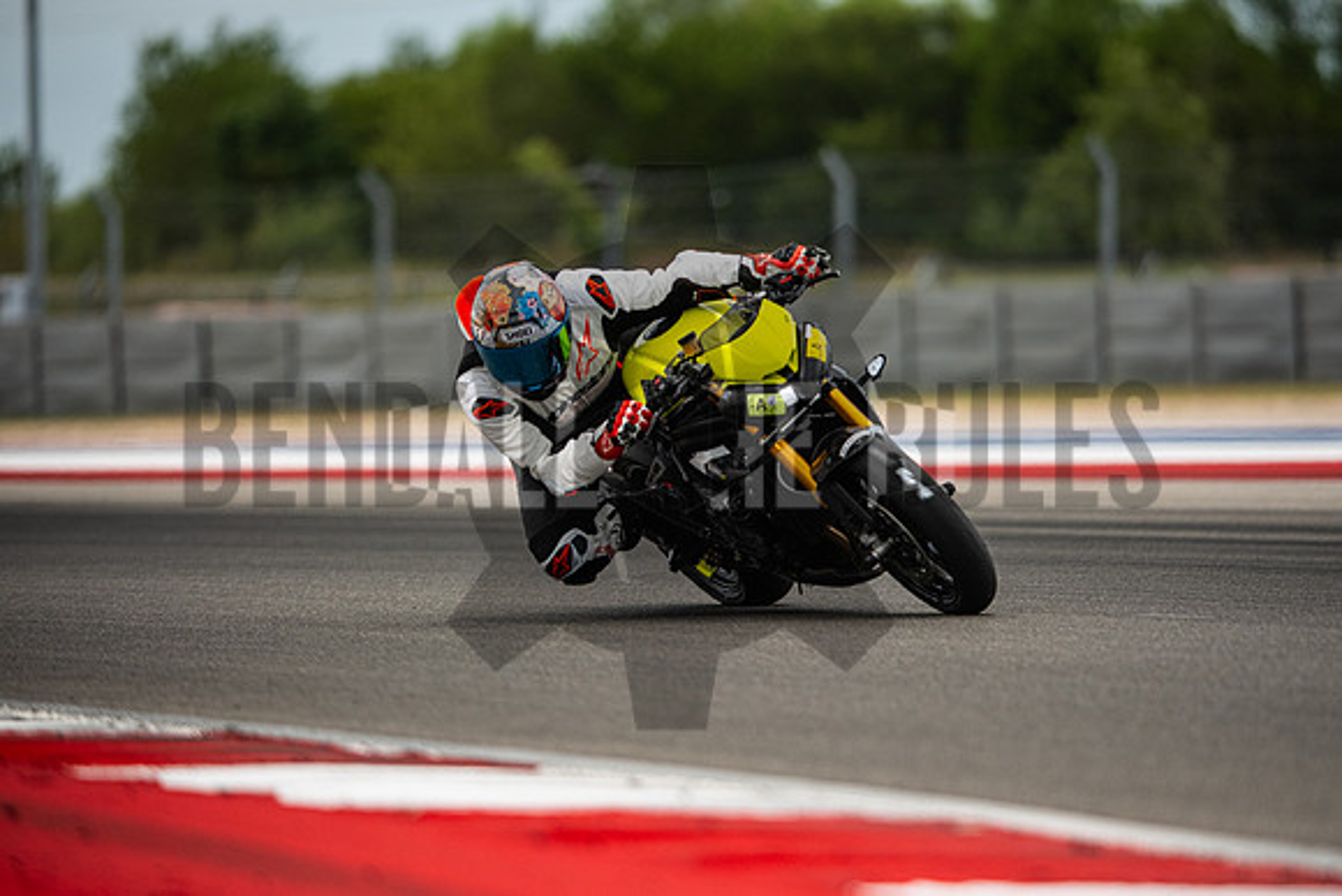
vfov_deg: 4.6
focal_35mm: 300
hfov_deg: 6.9
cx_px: 671
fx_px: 11185
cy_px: 448
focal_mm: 200
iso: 320
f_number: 2
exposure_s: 1/5000
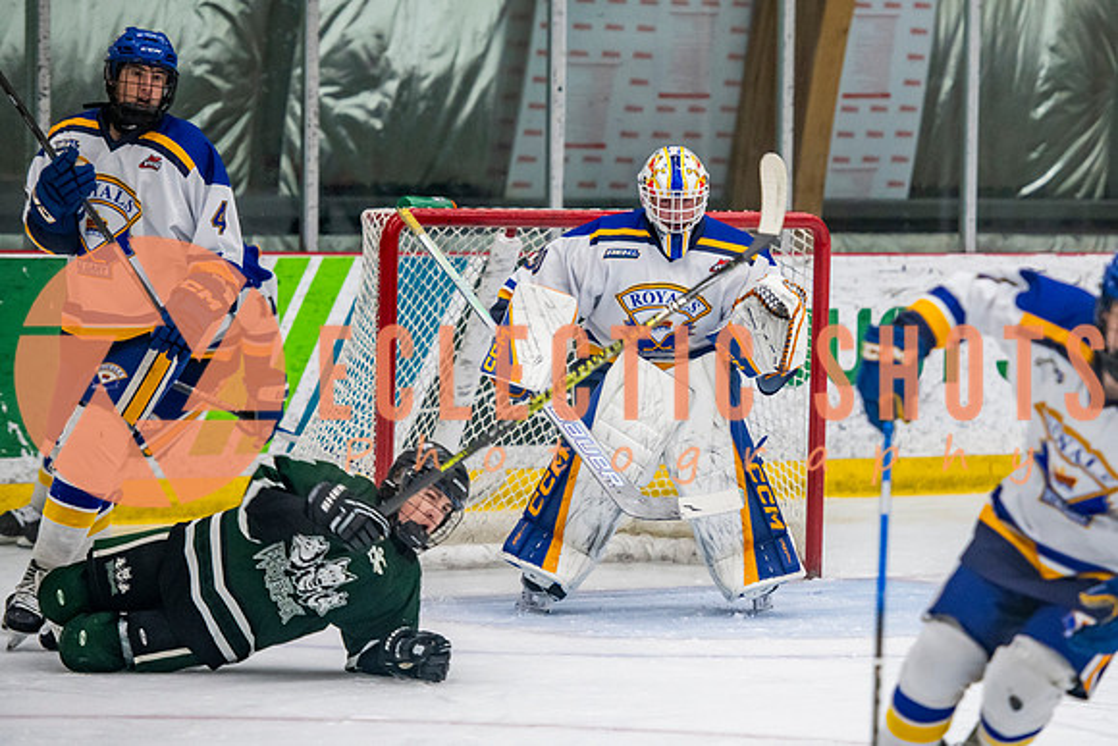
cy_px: 390
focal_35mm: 198
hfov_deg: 10.4
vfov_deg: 6.9
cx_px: 728
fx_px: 6158
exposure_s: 1/640
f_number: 3.2
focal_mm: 150
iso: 2000
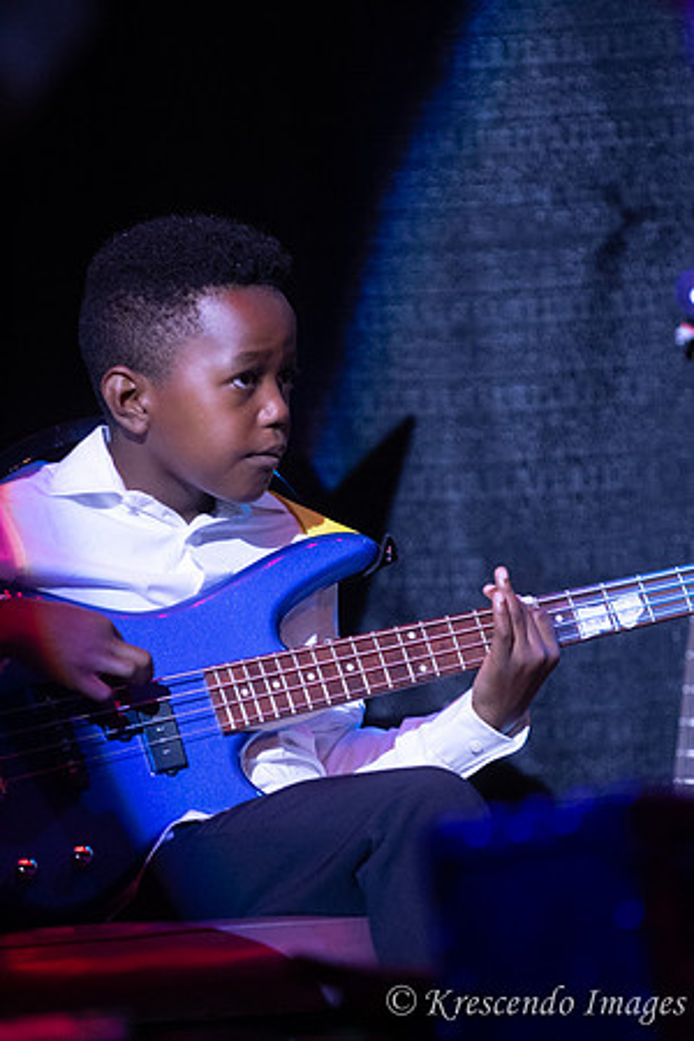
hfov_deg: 5.4
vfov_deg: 8.1
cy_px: 520
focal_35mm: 255
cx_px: 347
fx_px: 7373
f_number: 2.8
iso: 3200
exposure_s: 1/160
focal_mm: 170
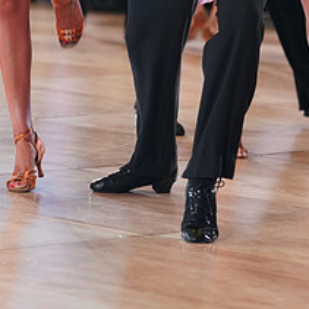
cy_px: -105
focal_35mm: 285
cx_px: 106
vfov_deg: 6.1
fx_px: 2878
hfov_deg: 6.1
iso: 1600
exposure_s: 1/400
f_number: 2.8
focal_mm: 122
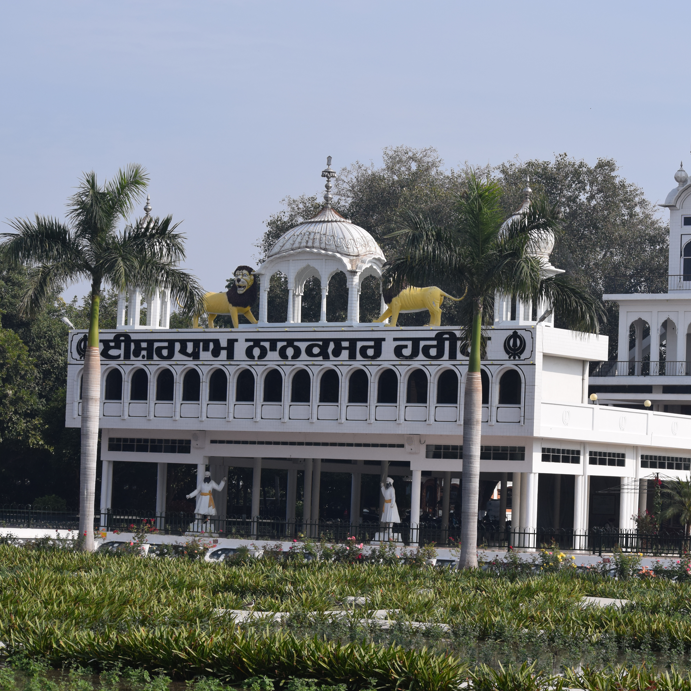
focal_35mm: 106
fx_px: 2386
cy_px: 346
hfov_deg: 16.4
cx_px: 498
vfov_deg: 16.5
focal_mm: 55
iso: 400
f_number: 7.1
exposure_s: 1/2000
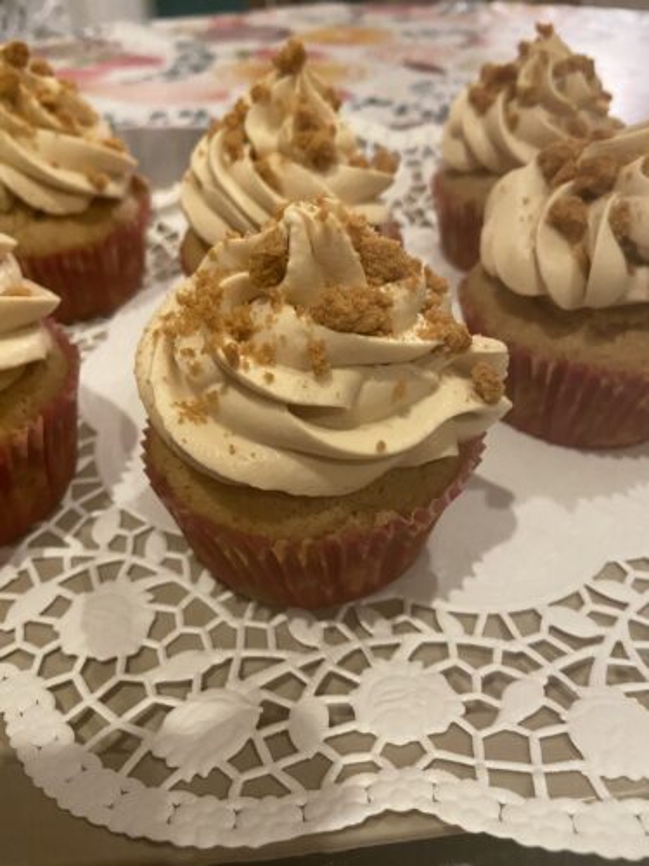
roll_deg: +0.5
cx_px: 324
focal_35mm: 26
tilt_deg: -38.3
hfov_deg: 53.1
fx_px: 650
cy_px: 433
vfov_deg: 67.3
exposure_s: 1/50
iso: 500
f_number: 1.8
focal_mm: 4.25
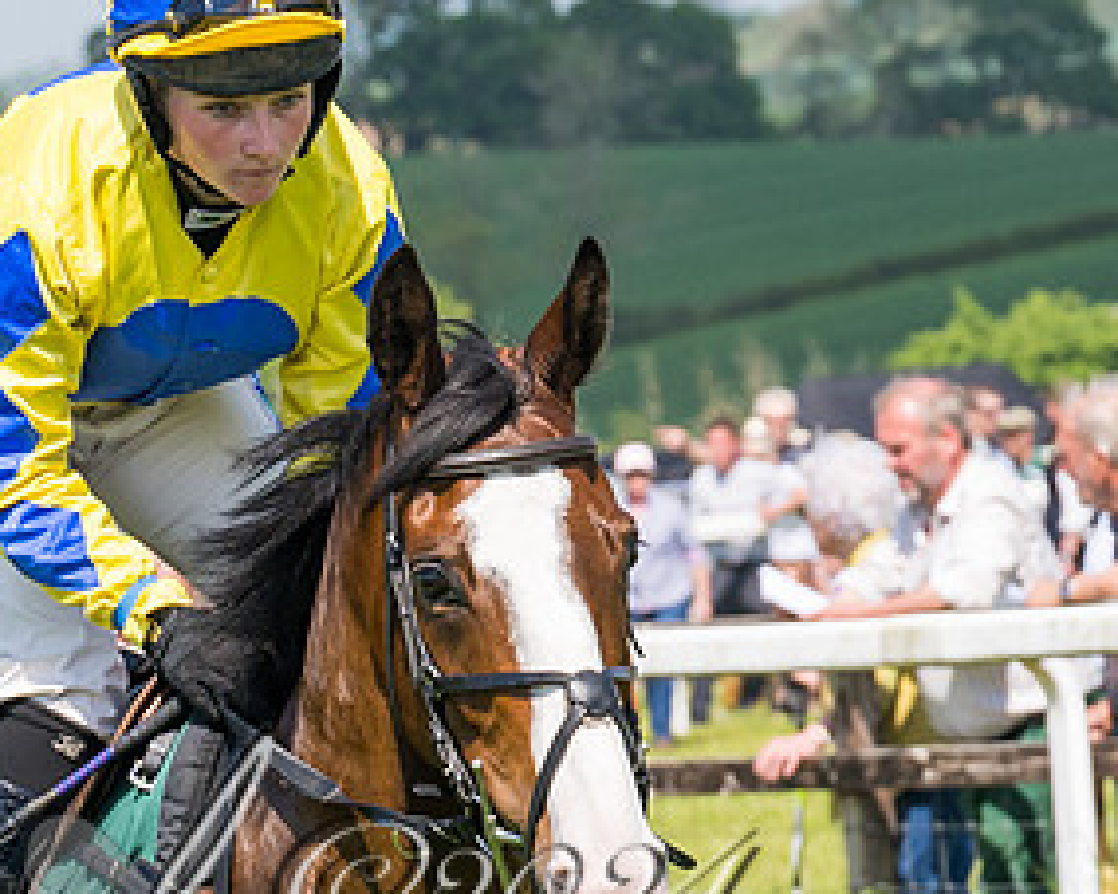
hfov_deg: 4.8
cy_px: 592
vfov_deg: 3.9
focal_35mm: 400
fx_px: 13231
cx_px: 463
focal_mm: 77
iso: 200
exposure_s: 1/1250
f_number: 5
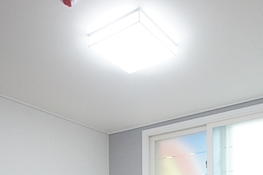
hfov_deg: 47.0
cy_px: 216
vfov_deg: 27.9
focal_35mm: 41
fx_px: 301
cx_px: 154
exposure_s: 1/25
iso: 800
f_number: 7.1
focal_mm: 11
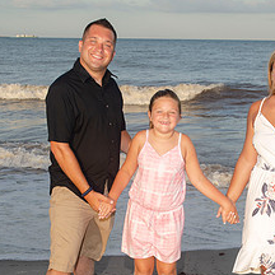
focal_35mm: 77
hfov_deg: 22.4
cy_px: 222
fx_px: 692
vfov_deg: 22.2
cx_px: 186
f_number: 7.1
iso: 100
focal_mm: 29
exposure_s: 1/250
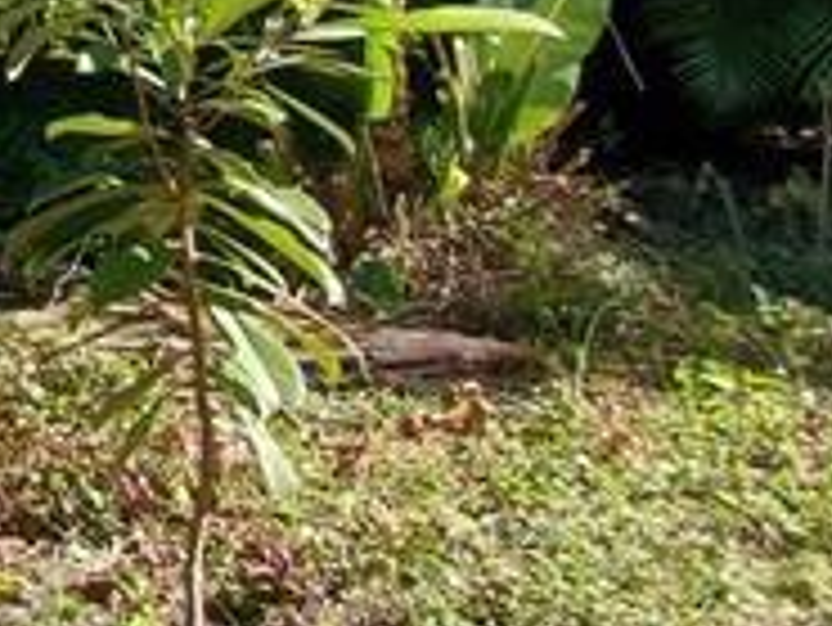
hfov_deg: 14.6
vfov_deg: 18.2
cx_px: -1228
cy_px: -306
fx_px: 1732
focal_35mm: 72
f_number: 2.2
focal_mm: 1.8
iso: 50
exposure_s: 1/501
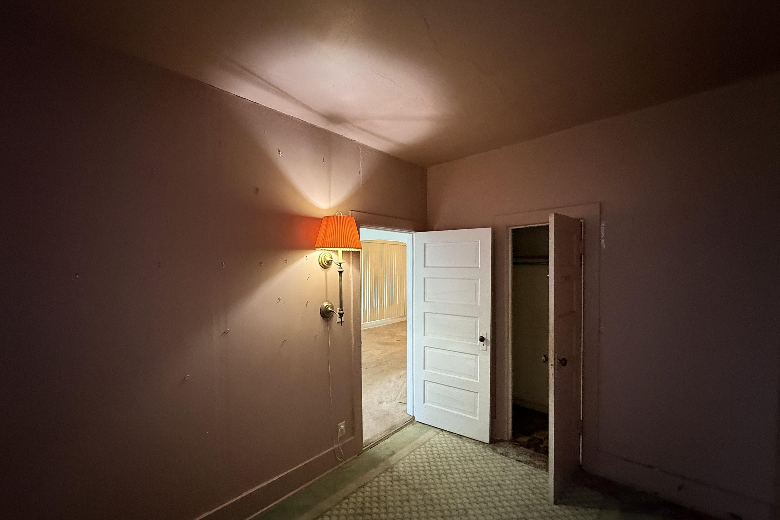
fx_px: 325
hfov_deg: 100.4
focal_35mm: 15
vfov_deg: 77.2
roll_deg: +0.5
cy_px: 277
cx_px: 389
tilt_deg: -1.3
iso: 640
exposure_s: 1/60
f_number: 2.2
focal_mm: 2.22
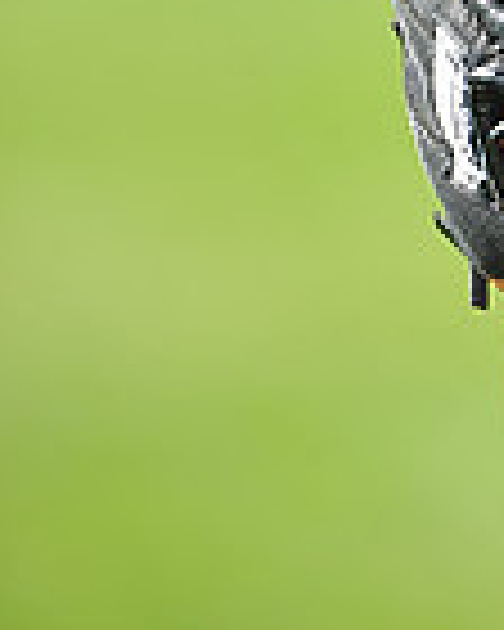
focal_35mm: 779
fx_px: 14525
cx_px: 850
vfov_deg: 2.5
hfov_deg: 2.0
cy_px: -418
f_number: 4
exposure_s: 1/800
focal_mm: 200
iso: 200
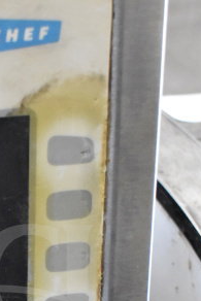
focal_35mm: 146
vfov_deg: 13.9
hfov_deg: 9.4
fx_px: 1218
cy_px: 307
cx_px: -1
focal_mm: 31
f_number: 5.6
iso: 6400
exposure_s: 1/125
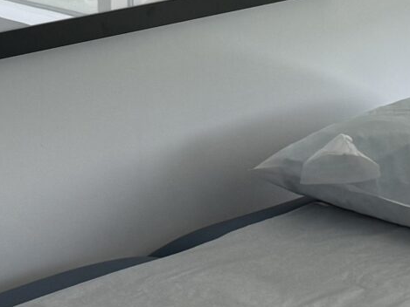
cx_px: 97
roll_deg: +1.3
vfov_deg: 11.2
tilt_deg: -6.7
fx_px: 1552
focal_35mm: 131
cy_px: -17
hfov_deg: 15.0
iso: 125
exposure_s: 1/60
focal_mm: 6.76
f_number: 1.78
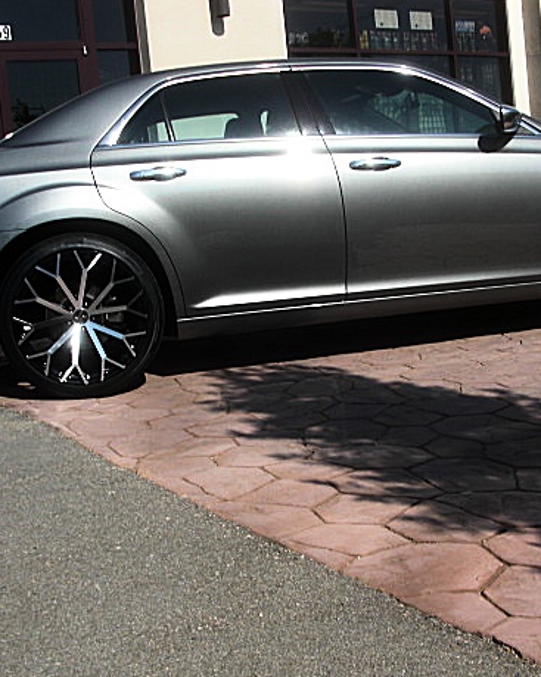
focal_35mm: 49
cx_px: 313
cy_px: 348
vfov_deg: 38.1
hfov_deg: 30.8
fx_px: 981
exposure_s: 1/160
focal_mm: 6.3
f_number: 7.9
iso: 50
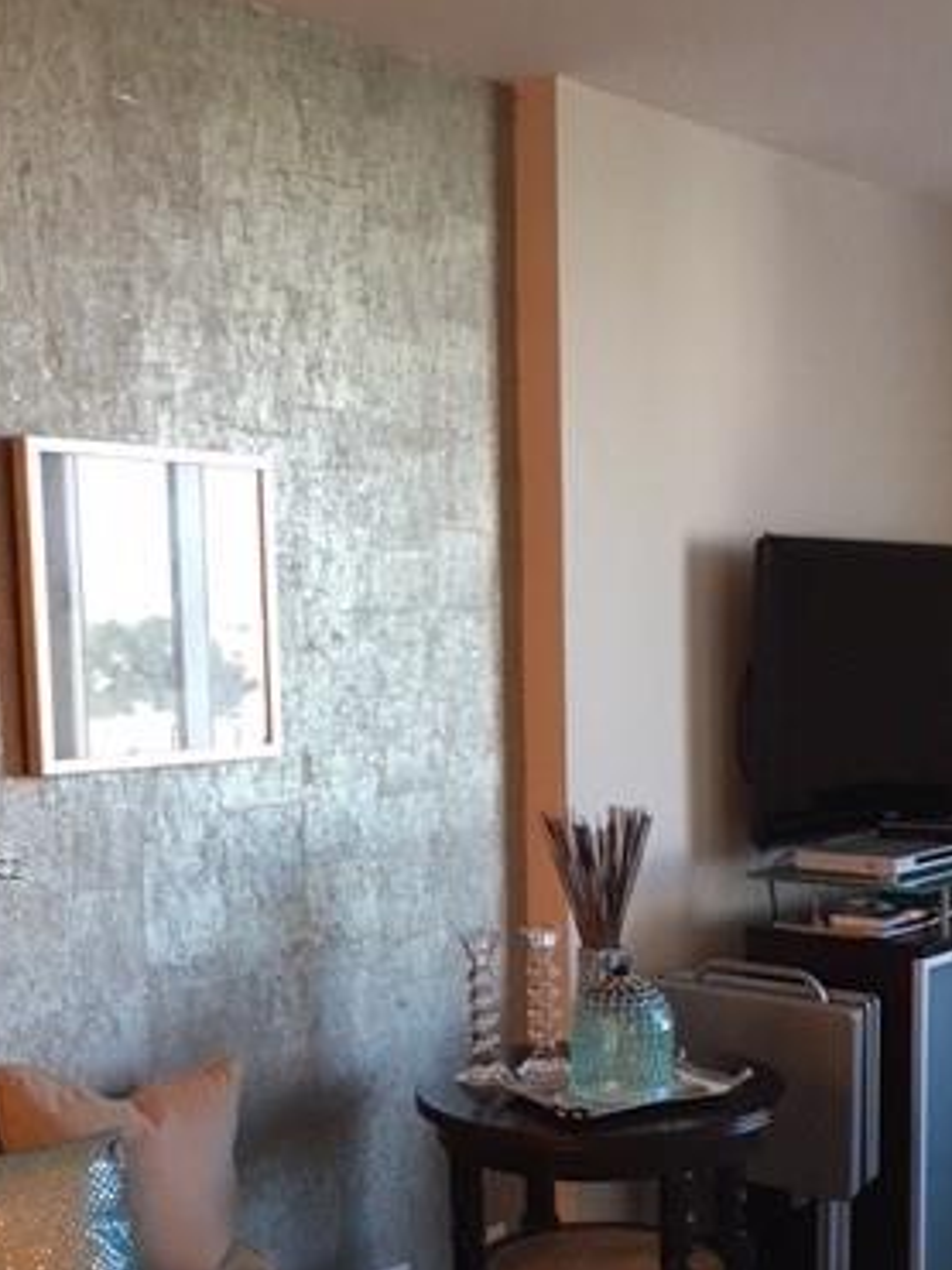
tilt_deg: -6.0
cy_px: 866
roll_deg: +0.1
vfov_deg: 37.7
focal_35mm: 50
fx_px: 1835
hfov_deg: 29.1
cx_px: 445
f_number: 2.2
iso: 100
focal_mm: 4.15
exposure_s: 1/30
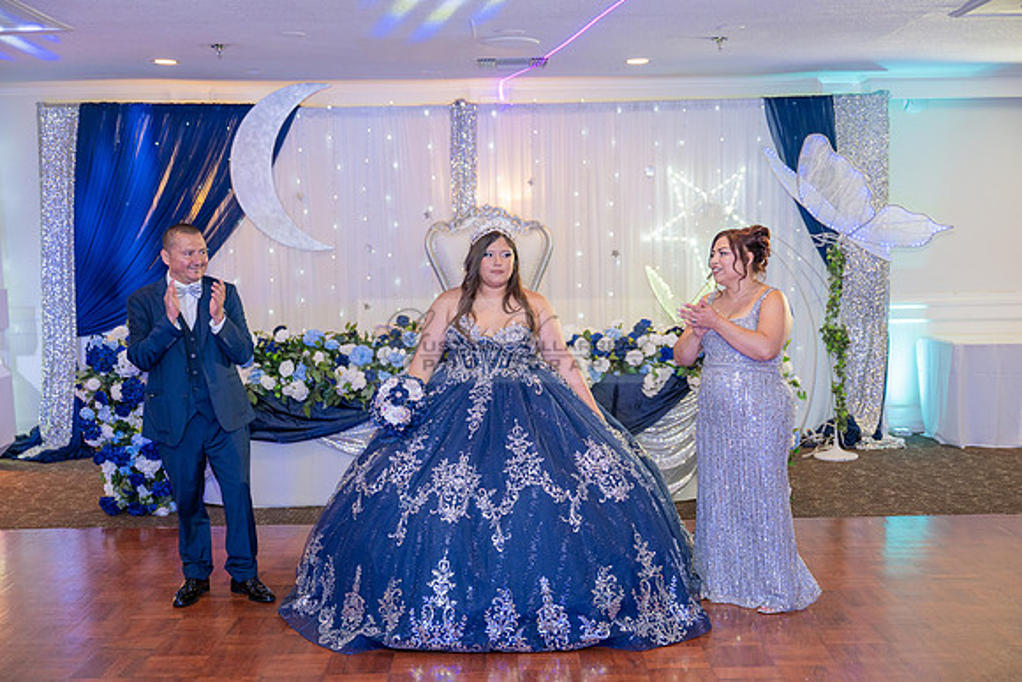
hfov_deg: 45.4
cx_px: 511
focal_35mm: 43
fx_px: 1221
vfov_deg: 31.2
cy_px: 341
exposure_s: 1/200
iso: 1000
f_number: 2.8
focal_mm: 43
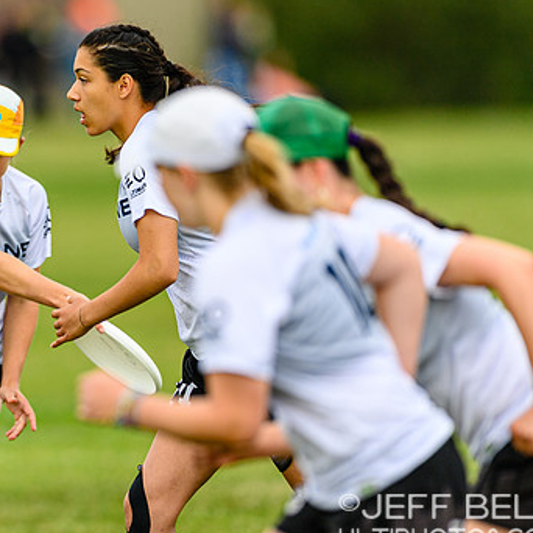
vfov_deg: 2.0
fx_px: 15330
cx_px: -2
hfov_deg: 2.0
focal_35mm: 880
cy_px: 269
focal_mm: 400
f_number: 3.2
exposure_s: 1/1250
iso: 400
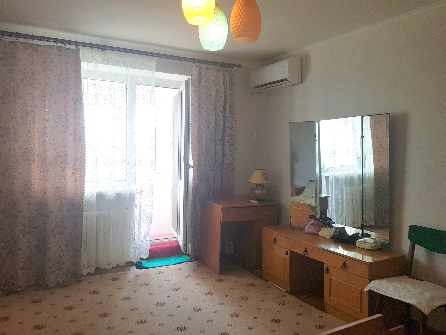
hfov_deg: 67.3
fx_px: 335
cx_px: 223
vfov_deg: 53.1
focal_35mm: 26
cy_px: 168
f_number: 1.7
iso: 40
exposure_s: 1/153
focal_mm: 4.2
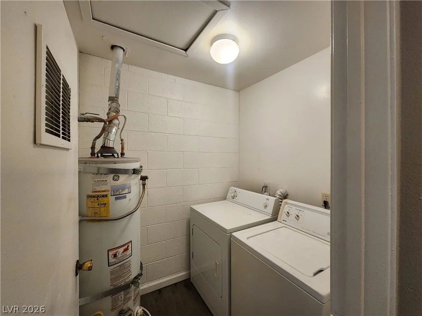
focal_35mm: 13
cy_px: 158
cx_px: 211
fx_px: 158
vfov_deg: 89.9
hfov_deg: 106.2
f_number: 2.2
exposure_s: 1/60
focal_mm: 2.2
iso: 320
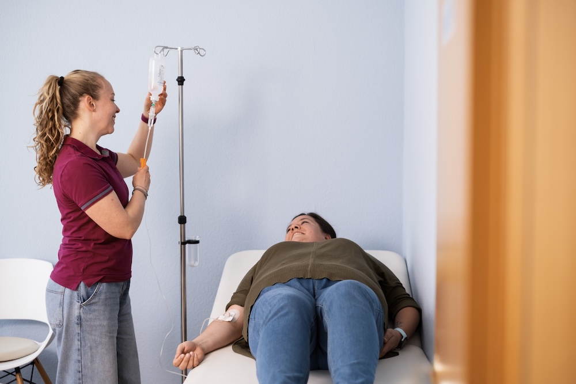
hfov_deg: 37.5
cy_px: 192
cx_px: 288
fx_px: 848
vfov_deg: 25.5
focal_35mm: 53
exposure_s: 1/200
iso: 200
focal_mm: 35
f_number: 1.8
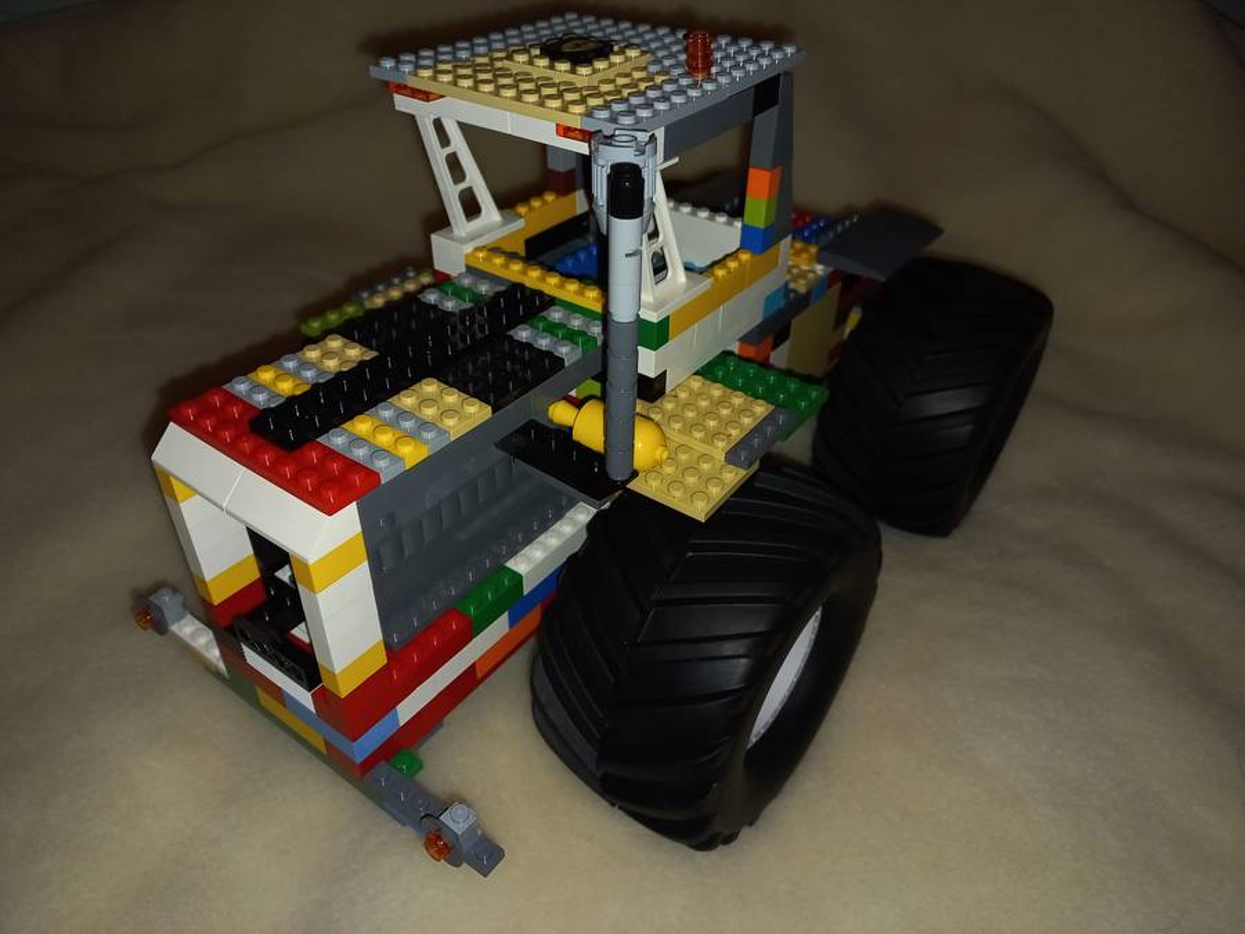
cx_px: 622
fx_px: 899
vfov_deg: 54.9
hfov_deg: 69.4
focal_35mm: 25
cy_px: 467
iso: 64
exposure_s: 1/50
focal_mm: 4.6
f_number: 1.8
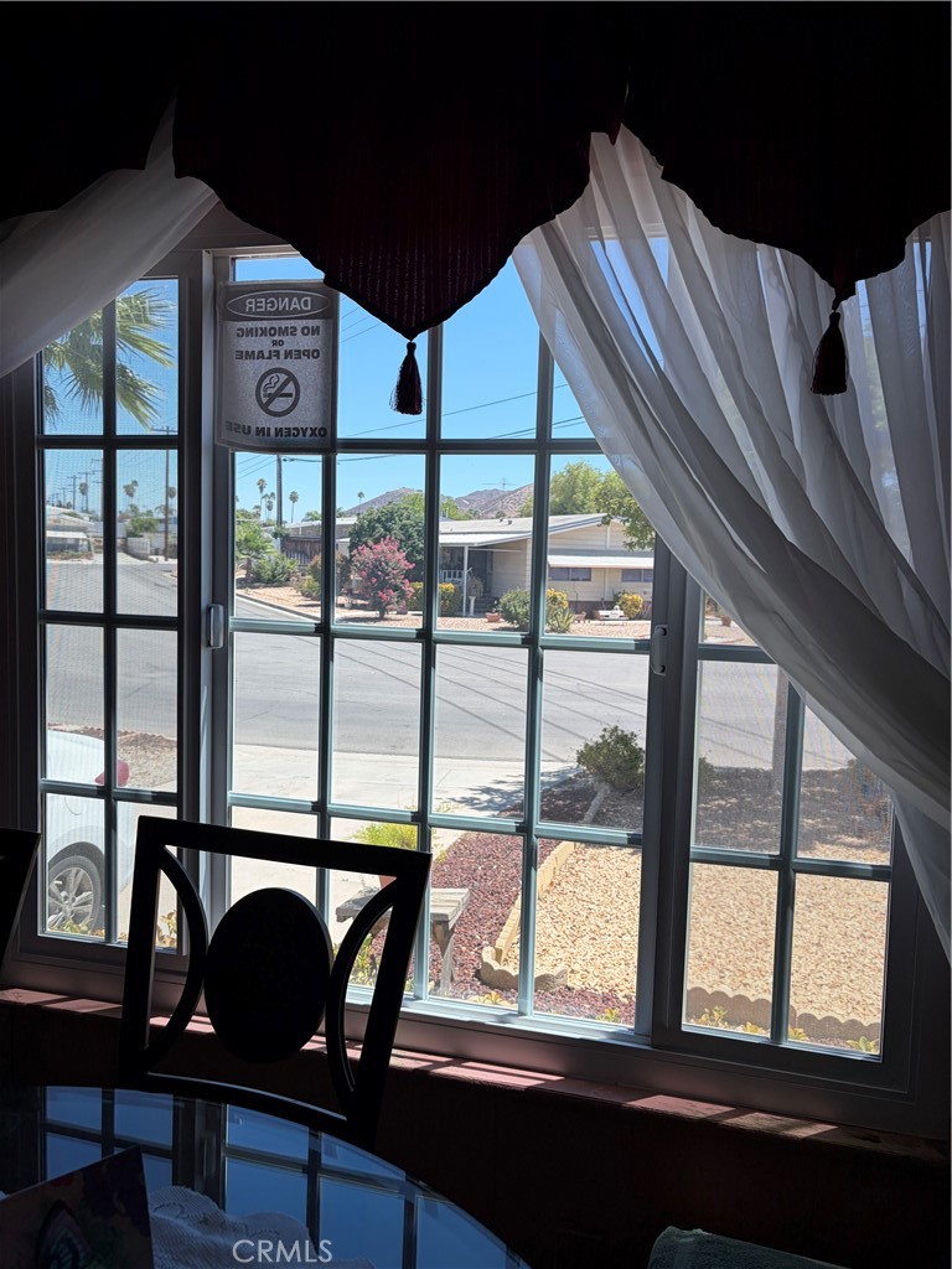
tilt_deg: -4.3
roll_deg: -1.7
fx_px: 953
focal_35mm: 26
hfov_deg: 53.1
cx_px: 476
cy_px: 634
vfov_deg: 67.3
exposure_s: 1/1263
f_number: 1.6
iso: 50
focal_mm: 5.96
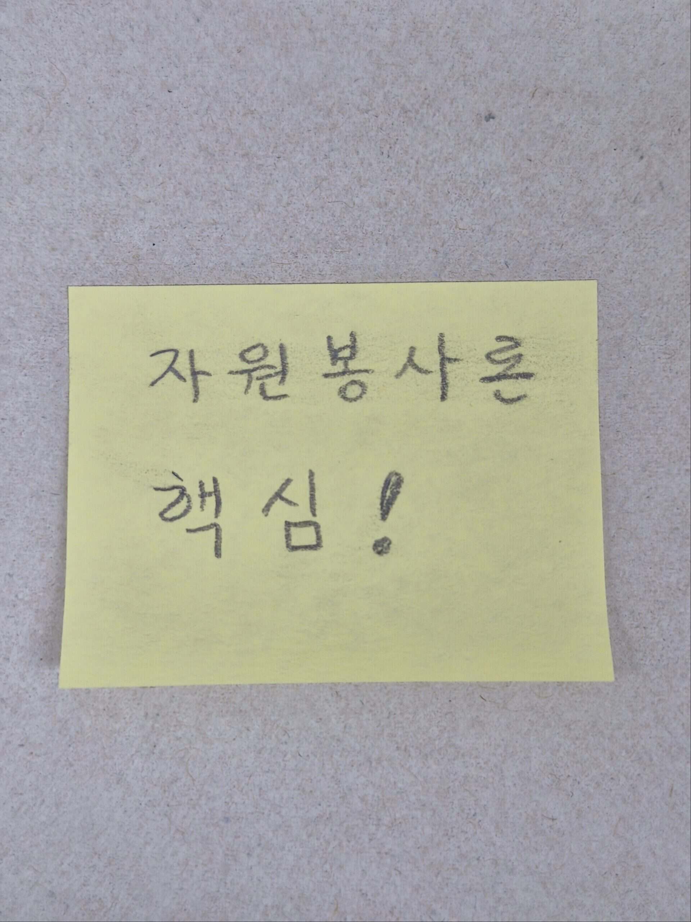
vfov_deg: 73.9
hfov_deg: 58.9
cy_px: 461
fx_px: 612
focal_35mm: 23
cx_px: 346
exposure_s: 1/60
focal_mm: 5.4
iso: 64
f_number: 1.8
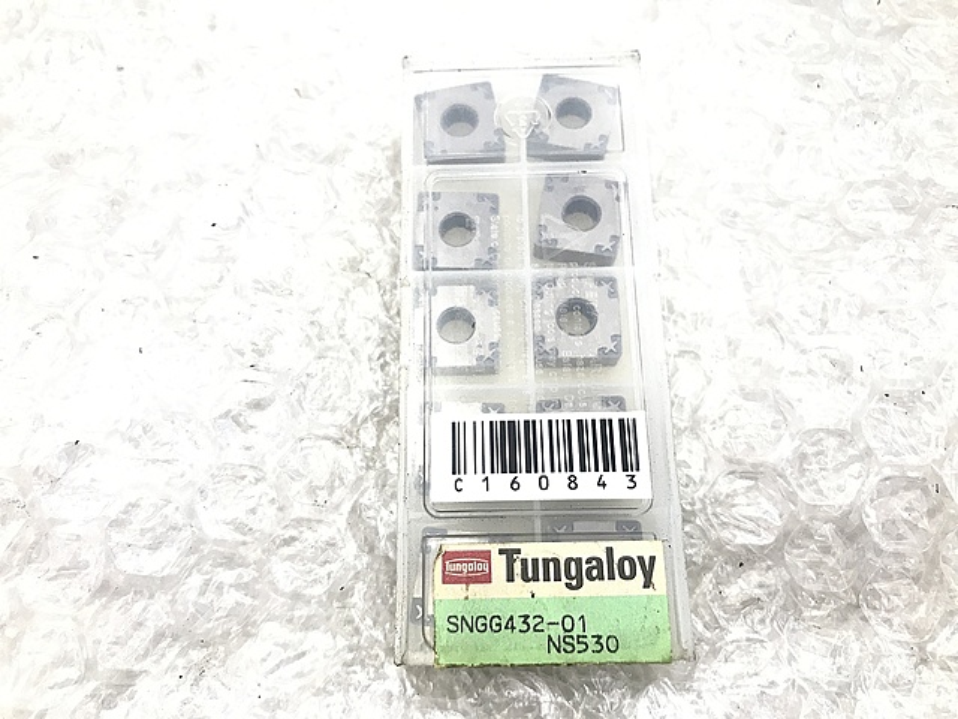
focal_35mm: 28
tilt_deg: -74.1
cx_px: 479
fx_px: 775
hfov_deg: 63.4
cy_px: 360
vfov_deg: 49.7
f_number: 1.8
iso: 32
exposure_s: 1/33
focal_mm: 3.99
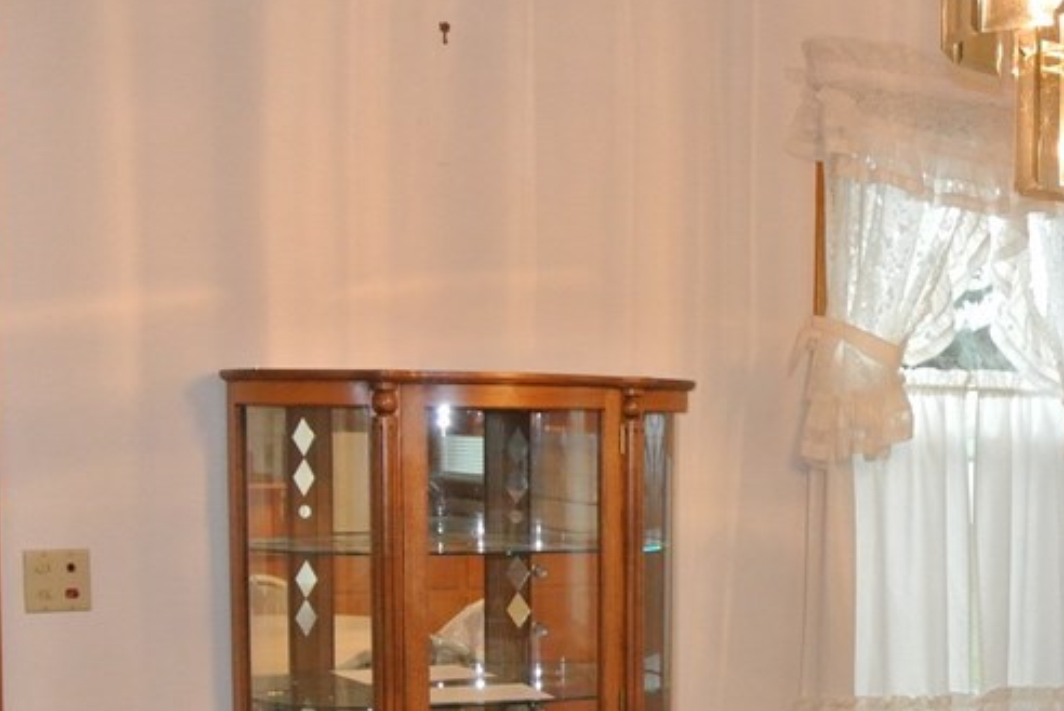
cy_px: 700
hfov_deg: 29.7
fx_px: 1952
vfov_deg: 20.1
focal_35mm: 66
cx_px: 877
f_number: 3.5
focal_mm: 11.4
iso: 800
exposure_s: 1/60
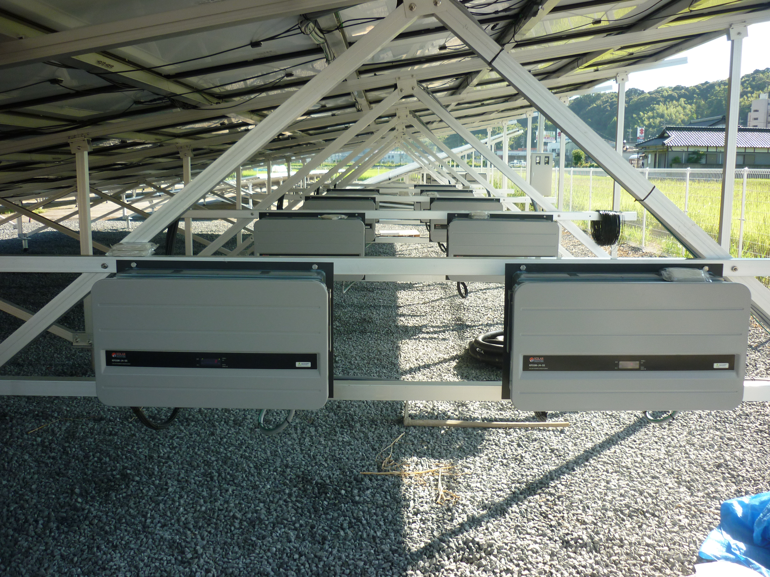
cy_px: 288
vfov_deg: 42.9
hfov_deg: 55.4
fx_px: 734
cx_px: 385
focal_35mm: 33
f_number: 2.8
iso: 80
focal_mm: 5.5
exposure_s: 1/320
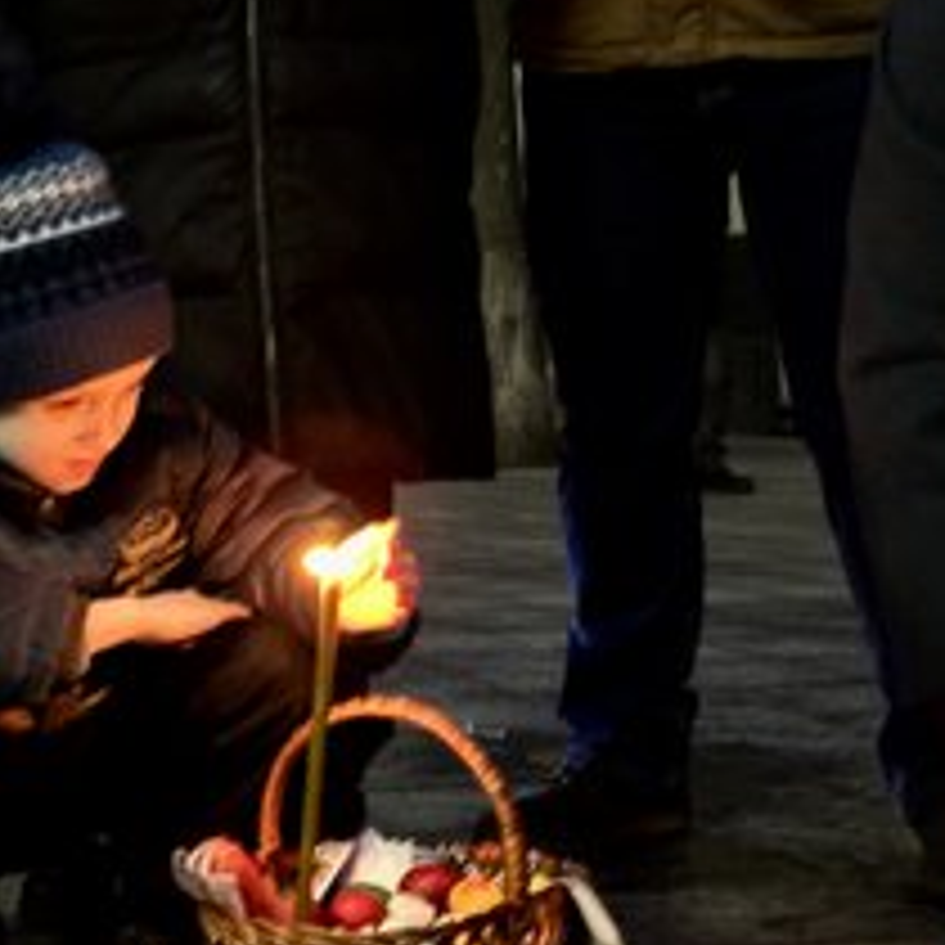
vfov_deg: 21.4
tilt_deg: -4.9
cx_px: 315
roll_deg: +0.1
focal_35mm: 81
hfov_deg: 21.3
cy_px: 531
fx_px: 2502
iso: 1250
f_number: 1.78
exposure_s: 1/15
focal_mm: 6.76
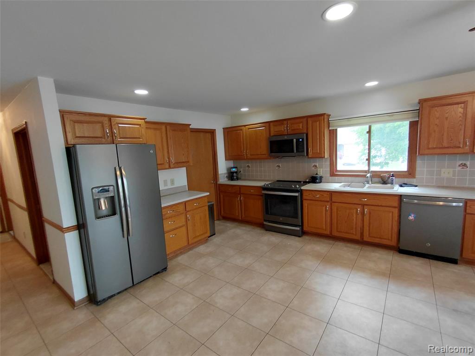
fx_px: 220
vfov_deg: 78.1
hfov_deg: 94.5
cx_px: 238
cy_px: 178
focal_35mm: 16
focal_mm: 1.64
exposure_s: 1/60
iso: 160
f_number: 2.2
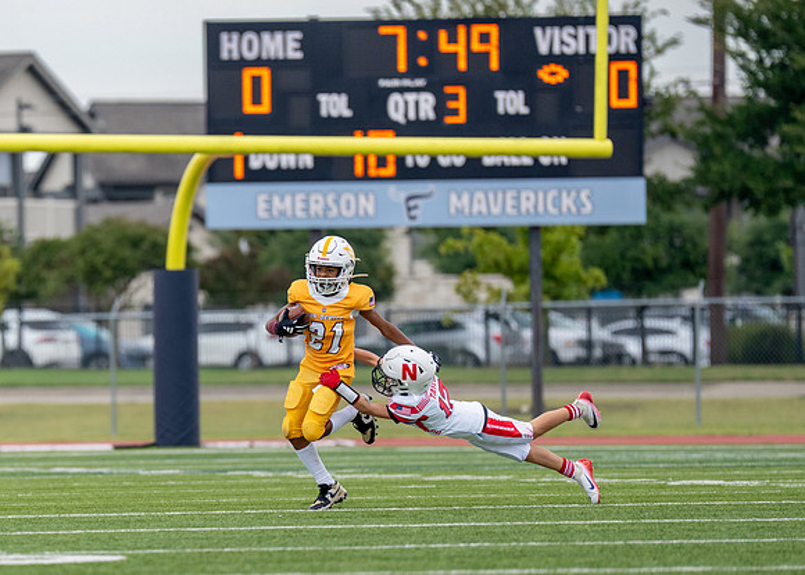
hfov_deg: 5.3
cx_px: 187
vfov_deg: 3.8
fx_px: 8750
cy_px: 371
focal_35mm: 383
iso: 250
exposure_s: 1/2000
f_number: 2.8
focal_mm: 200
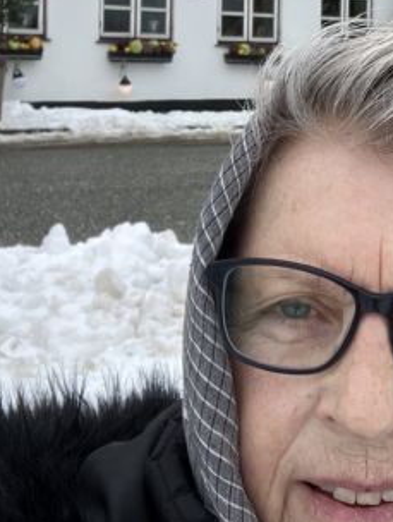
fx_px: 951
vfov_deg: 29.7
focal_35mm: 63
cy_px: 82
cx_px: 244
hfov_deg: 23.3
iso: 20
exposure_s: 1/121
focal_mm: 2.87
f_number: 2.2
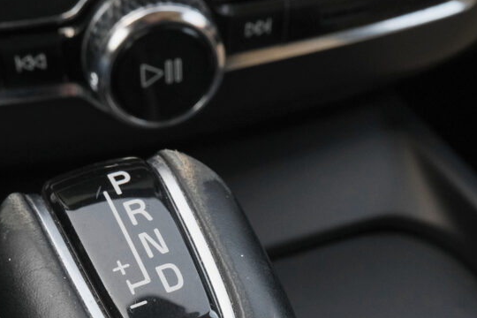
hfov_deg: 36.2
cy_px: 295
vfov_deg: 23.8
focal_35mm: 55
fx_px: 729
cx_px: 203
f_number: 9
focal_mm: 19.2
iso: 2000
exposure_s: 1/160
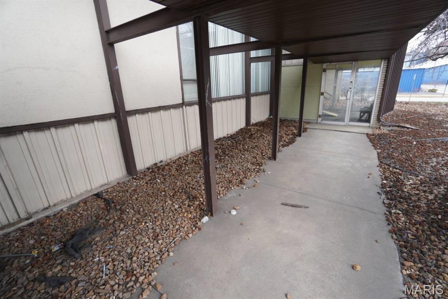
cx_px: 224
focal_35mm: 15
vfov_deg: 77.3
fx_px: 187
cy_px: 150
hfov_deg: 100.4
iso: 320
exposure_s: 1/160
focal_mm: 10
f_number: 4
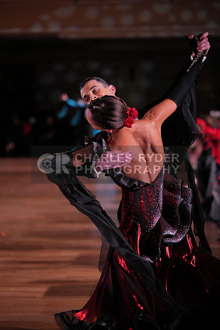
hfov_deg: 11.6
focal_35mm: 118
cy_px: 165
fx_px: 1081
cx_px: 110
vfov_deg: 17.3
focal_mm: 118
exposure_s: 1/500
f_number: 2.8
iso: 800
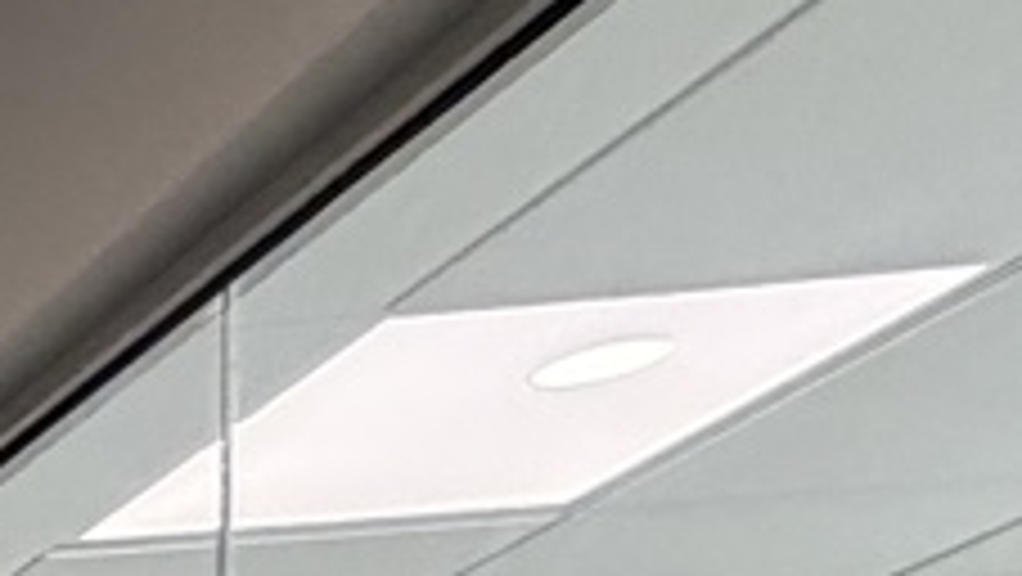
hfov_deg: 12.4
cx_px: -1850
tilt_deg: -3.6
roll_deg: +0.2
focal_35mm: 94
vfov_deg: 9.8
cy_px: 1742
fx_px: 2549
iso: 160
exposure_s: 1/111
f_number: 2.2
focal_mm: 2.22
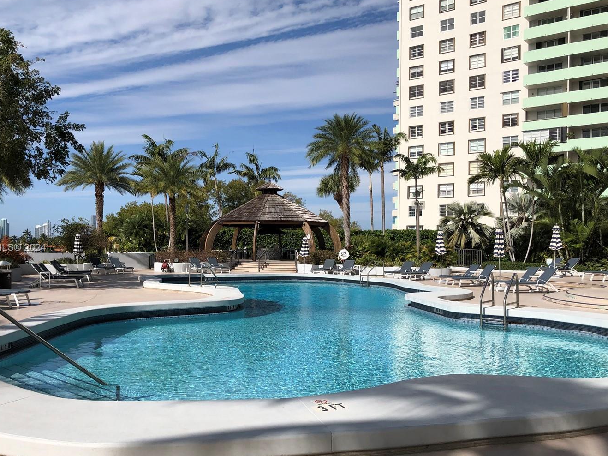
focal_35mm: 34
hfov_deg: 53.8
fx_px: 597
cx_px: 268
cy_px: 248
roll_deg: -0.2
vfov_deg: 41.7
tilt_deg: -0.9
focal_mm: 3.99
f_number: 1.8
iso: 25
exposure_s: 1/4425
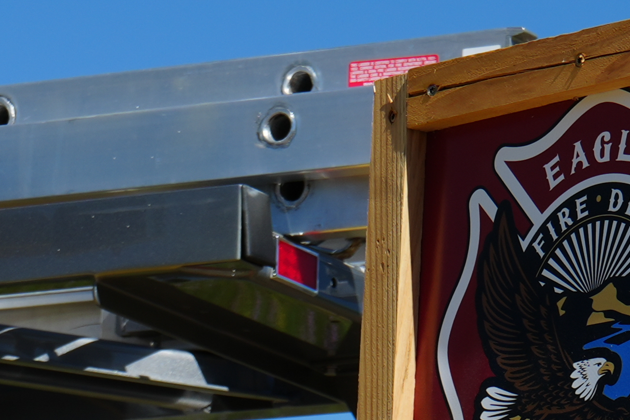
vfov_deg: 4.4
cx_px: 278
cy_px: 802
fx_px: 5355
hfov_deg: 6.7
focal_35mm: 306
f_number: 11
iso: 100
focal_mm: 57
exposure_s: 1/200
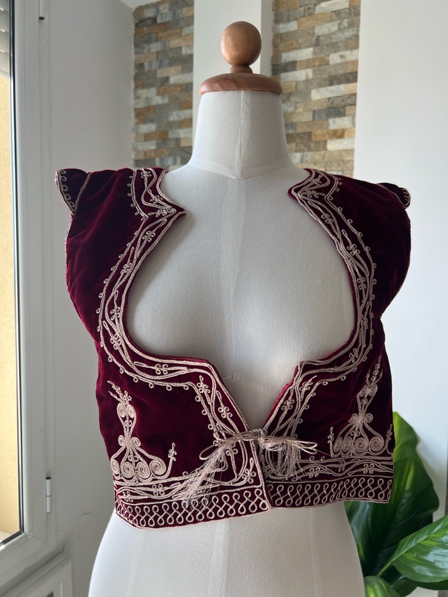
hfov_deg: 53.1
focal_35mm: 26
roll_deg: -1.0
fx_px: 449
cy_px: 298
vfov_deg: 67.3
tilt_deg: -2.9
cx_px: 224
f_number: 1.5
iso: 32
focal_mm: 5.7
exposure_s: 1/130
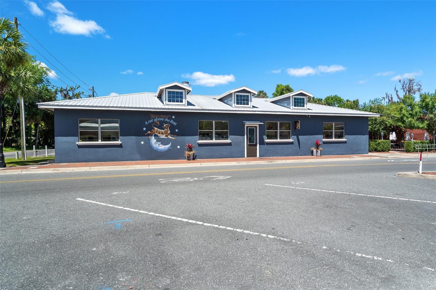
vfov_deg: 61.9
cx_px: 218
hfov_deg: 84.0
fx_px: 242
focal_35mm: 20
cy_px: 145
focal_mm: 20
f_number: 8
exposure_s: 1/200
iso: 250
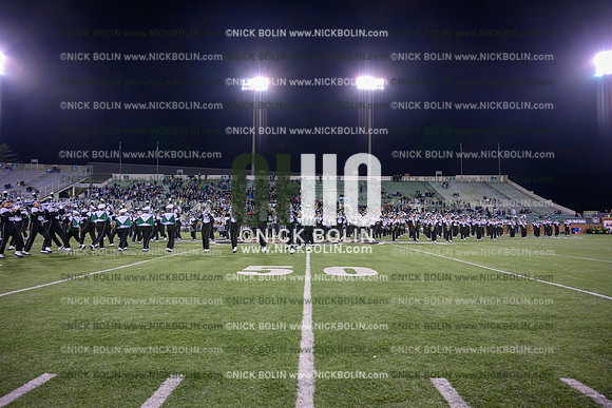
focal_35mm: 24
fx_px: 408
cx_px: 306
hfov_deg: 73.7
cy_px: 204
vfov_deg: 53.2
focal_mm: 24
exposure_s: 1/800
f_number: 4
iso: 5000
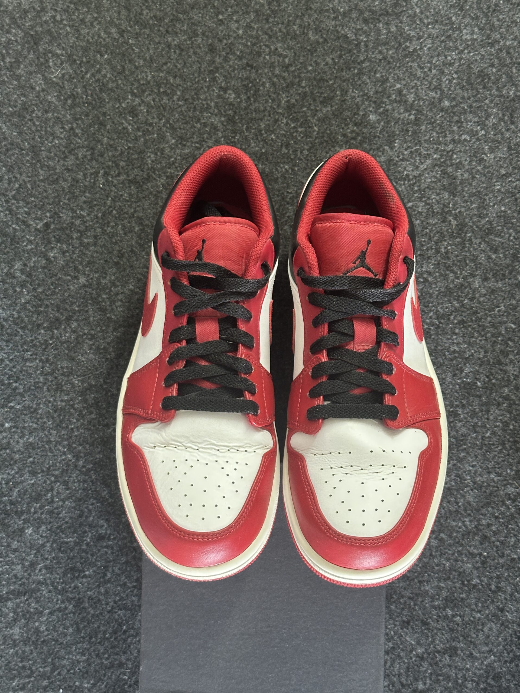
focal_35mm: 48
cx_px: 260
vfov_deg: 39.7
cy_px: 346
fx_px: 961
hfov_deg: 30.3
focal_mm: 6.86
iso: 200
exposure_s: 1/33
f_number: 1.78
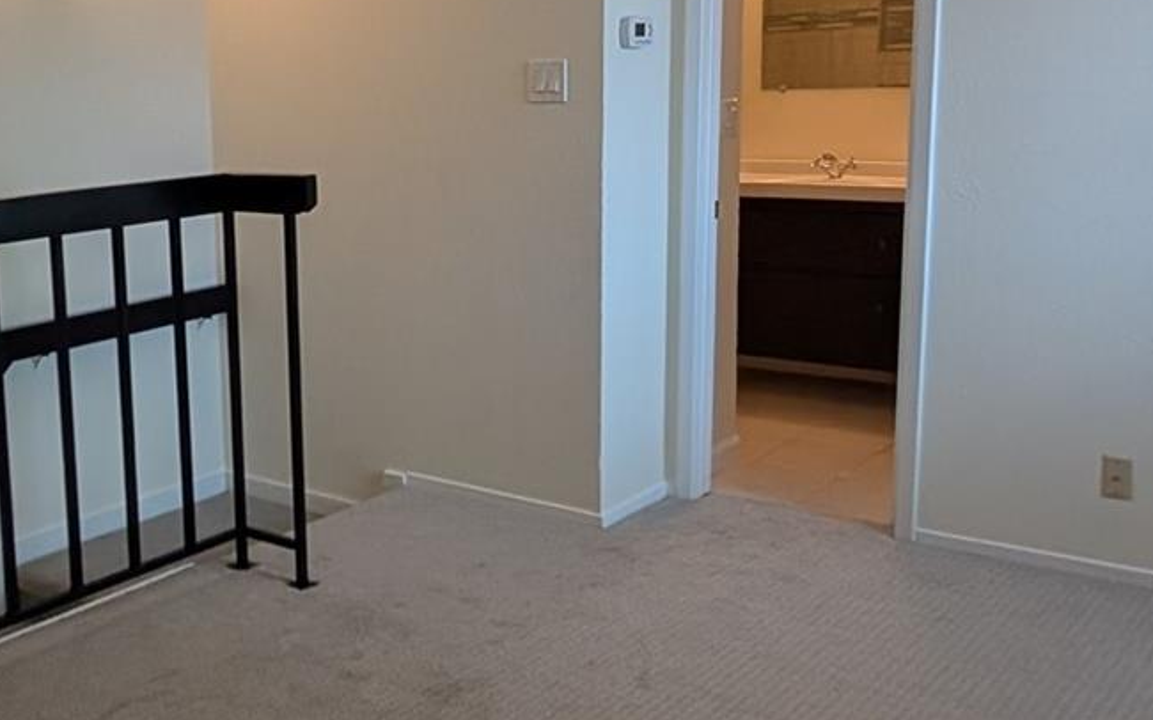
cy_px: 286
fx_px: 1257
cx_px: 236
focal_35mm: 40
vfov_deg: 31.9
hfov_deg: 46.8
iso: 232
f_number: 1.7
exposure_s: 1/120
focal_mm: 2.02
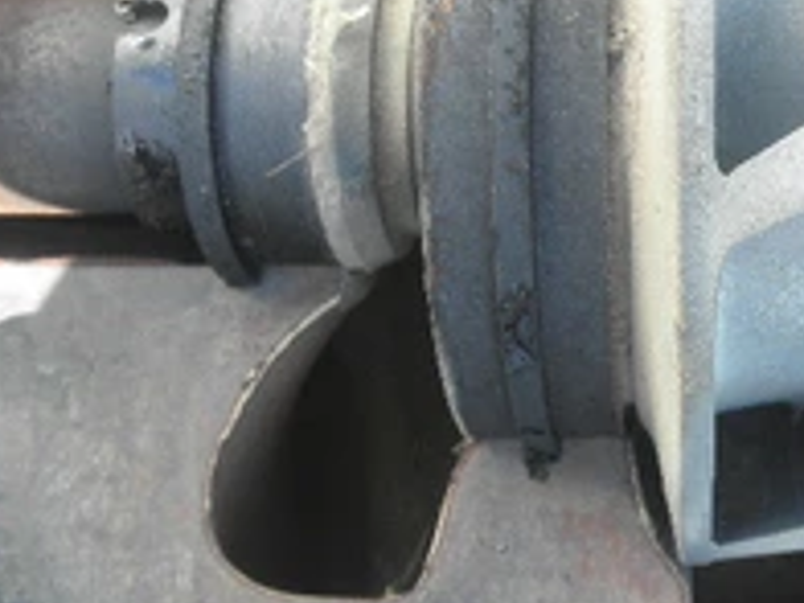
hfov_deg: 31.4
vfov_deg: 25.4
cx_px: 792
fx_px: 1324
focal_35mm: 57
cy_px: 160
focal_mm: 5
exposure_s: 1/80
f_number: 3
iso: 64
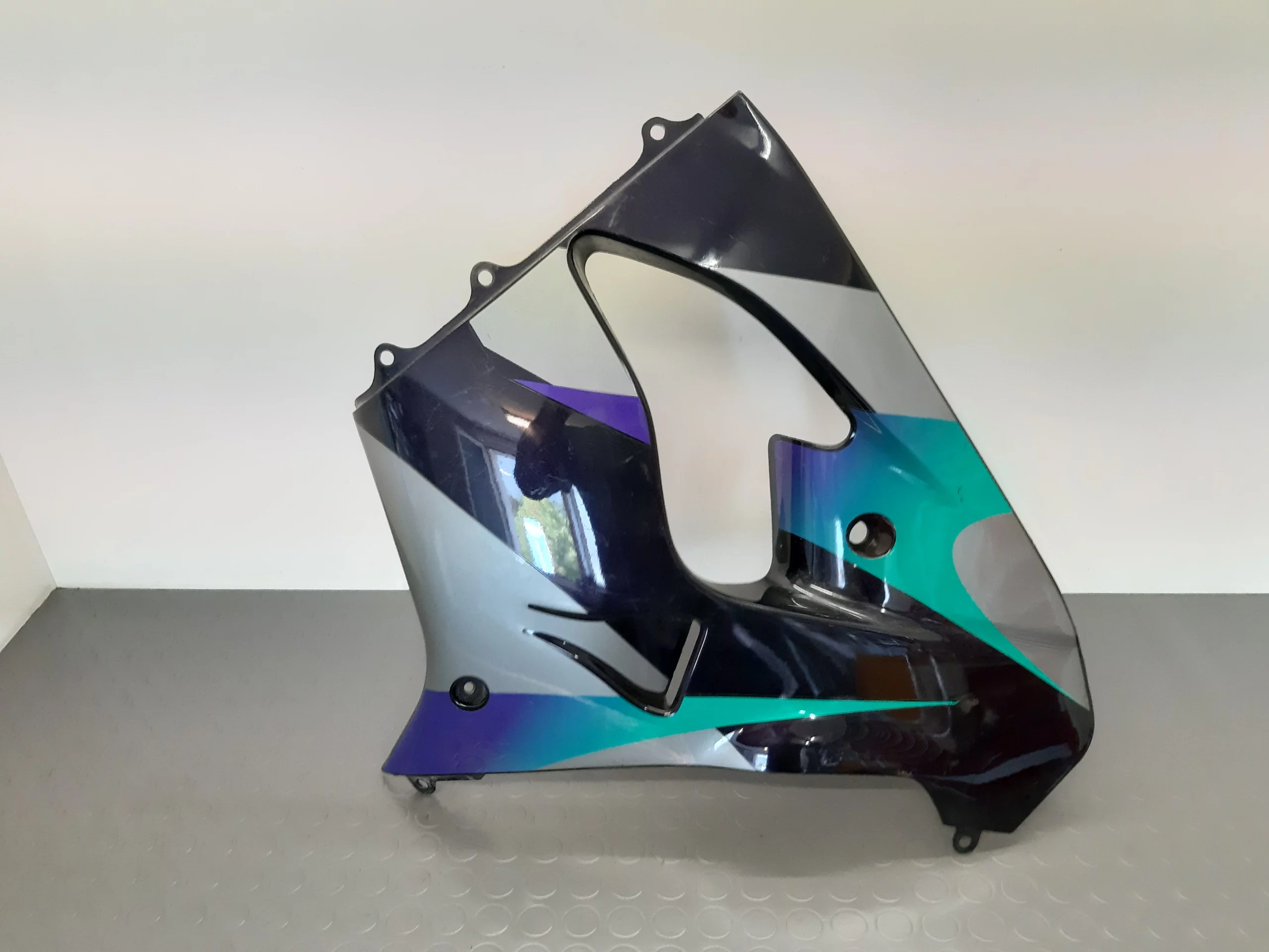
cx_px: 634
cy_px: 476
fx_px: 990
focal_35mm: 27
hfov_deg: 65.3
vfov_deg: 51.4
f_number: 1.7
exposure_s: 1/50
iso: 500
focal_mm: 3.93
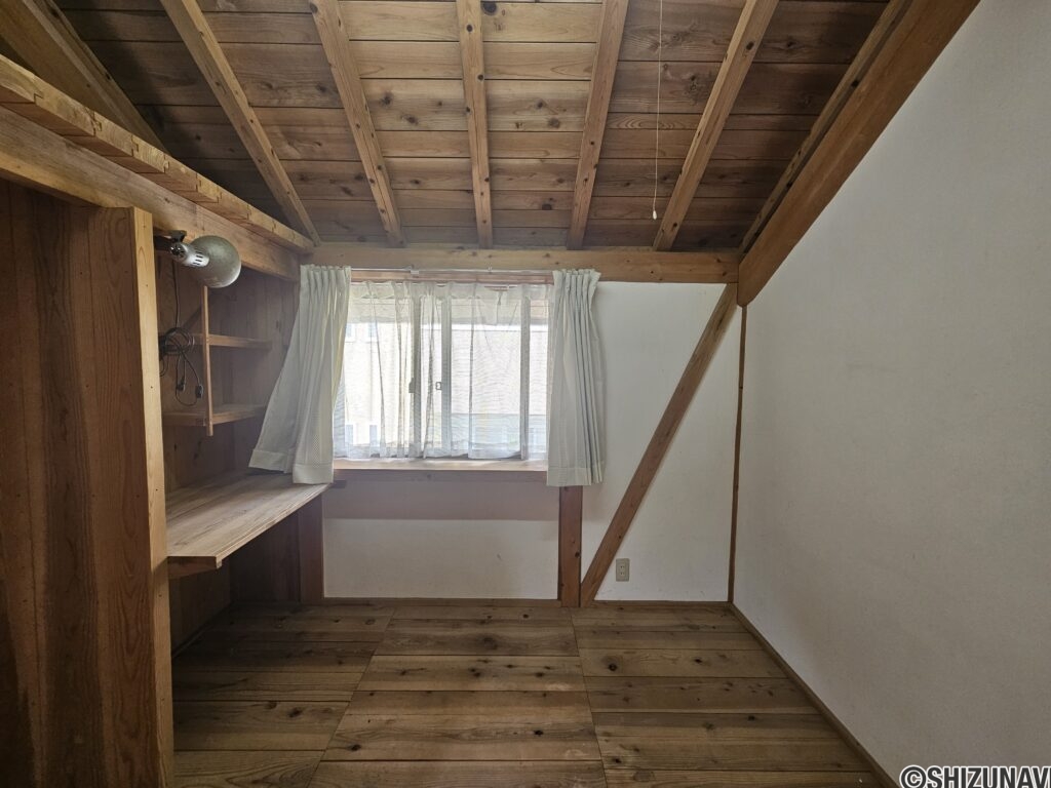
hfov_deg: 106.2
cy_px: 394
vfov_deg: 89.9
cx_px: 526
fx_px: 395
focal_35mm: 13
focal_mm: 2.2
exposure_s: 1/50
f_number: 2.2
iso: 160
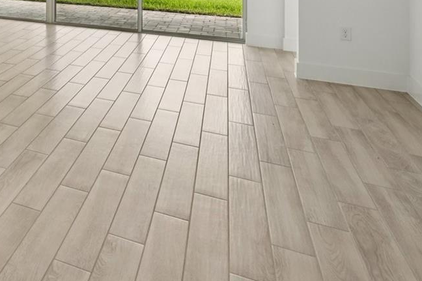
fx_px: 492
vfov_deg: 27.8
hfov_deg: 35.7
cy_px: -57
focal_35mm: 42
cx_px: -91
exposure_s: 1/100
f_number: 8
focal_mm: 17
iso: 400
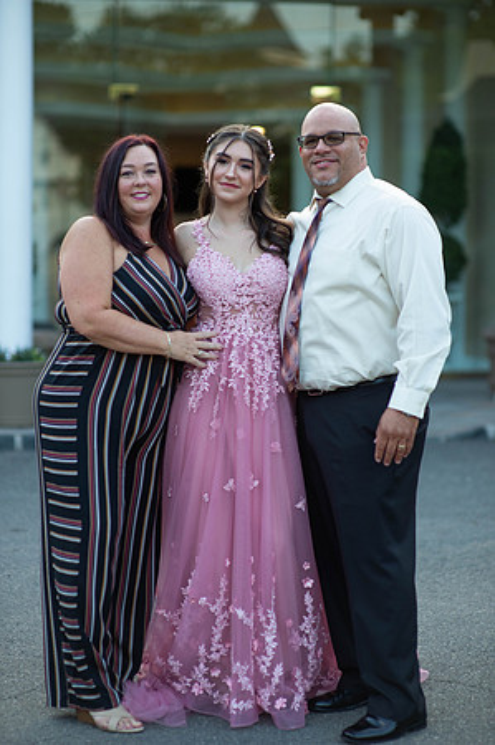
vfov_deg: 23.9
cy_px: 372
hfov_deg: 16.0
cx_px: 248
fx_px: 1757
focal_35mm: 85
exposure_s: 1/800
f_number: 2
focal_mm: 85
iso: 250
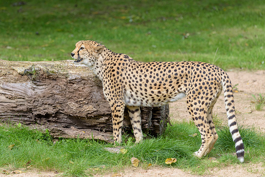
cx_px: 116
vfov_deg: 3.5
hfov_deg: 5.3
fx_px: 2880
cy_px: 77
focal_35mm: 391
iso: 400
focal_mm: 310
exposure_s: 1/800
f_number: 5.6
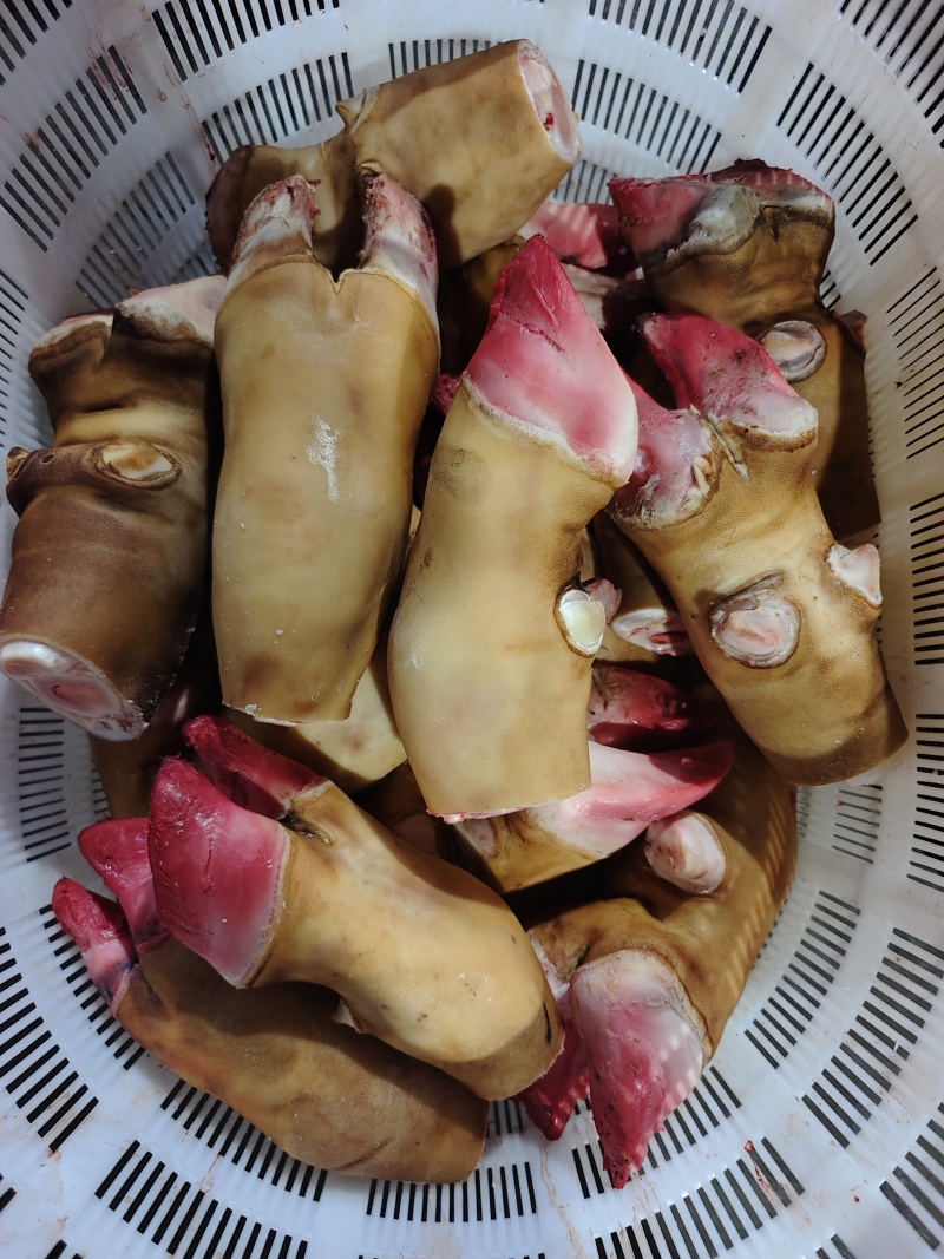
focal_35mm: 23
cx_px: 472
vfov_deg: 73.9
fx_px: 836
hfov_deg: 58.9
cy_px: 630
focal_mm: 6.51
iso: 1098
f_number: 1.57
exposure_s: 1/50
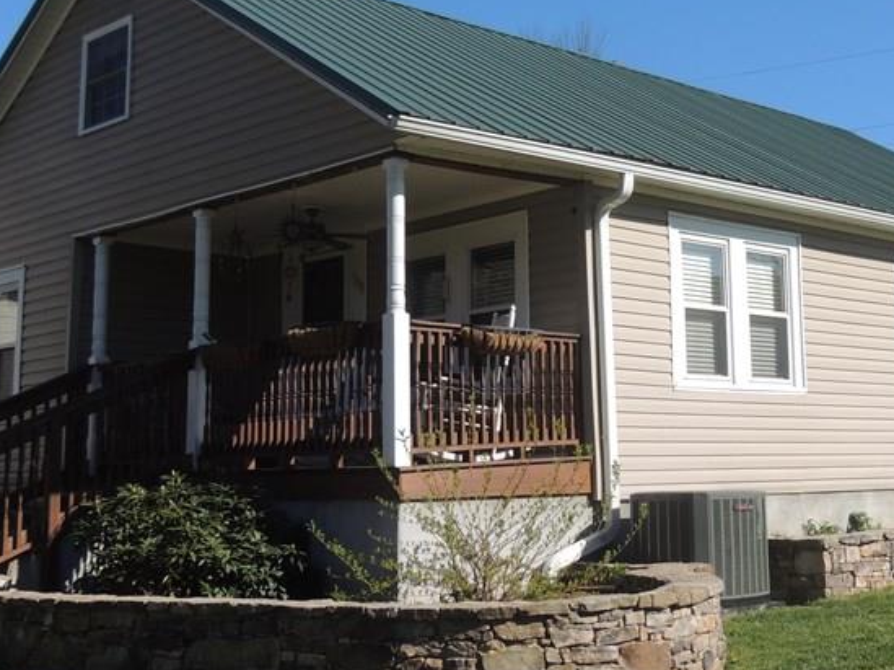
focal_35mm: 56
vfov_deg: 25.9
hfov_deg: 34.0
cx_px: 599
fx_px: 1445
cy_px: 217
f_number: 3.1
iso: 100
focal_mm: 5.3
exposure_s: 1/1250
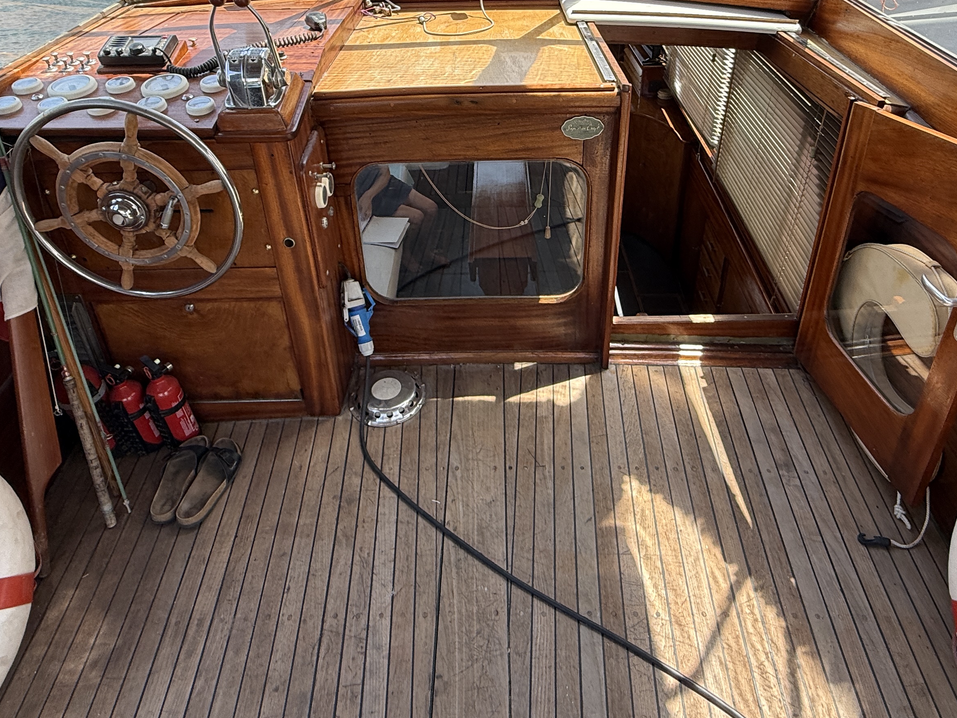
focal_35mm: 24
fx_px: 664
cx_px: 490
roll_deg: +2.3
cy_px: 216
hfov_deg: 71.6
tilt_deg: -33.4
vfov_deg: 55.1
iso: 64
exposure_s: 1/301
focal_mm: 2.22
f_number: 2.2
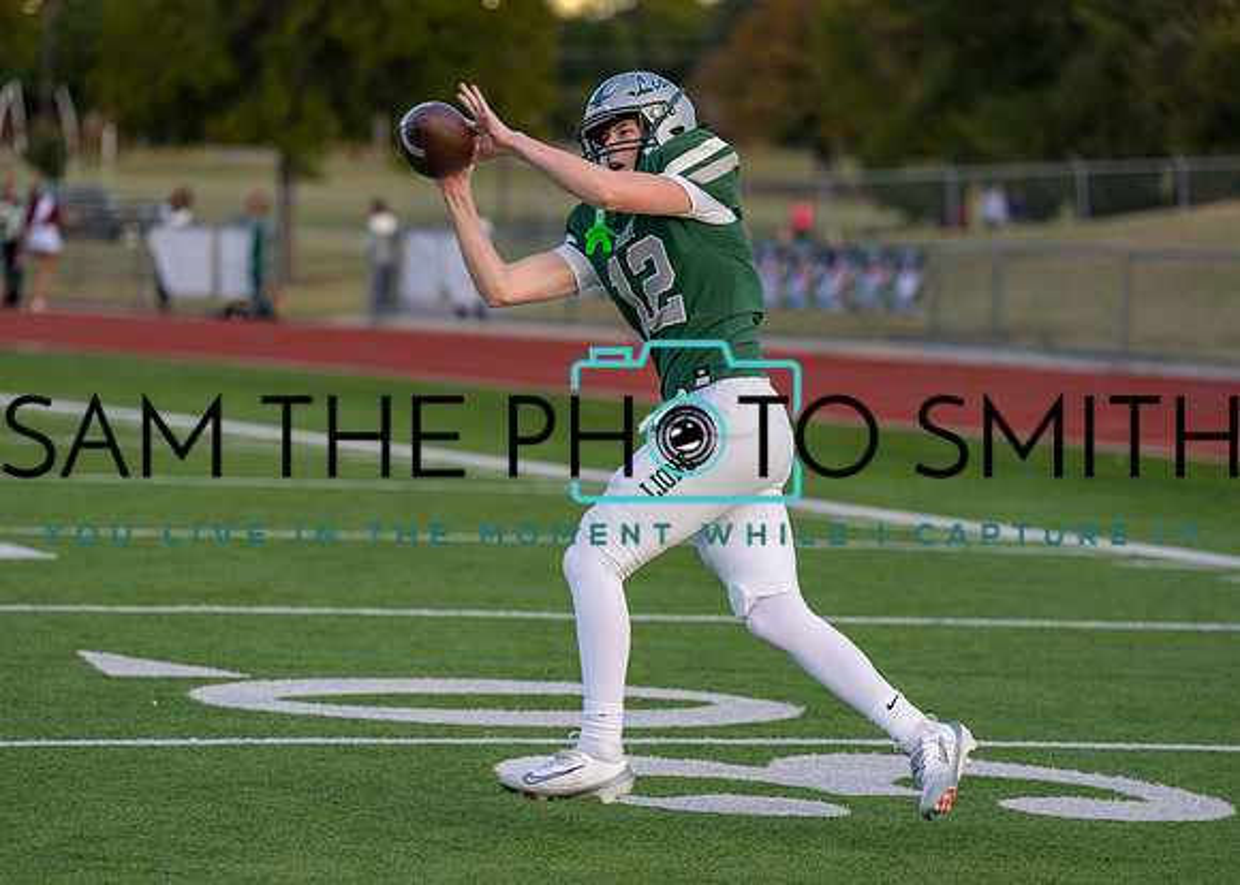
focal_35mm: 154
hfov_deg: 13.1
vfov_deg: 9.4
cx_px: 557
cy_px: 456
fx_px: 5405
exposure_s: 1/1000
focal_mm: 135
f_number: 2.8
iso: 400
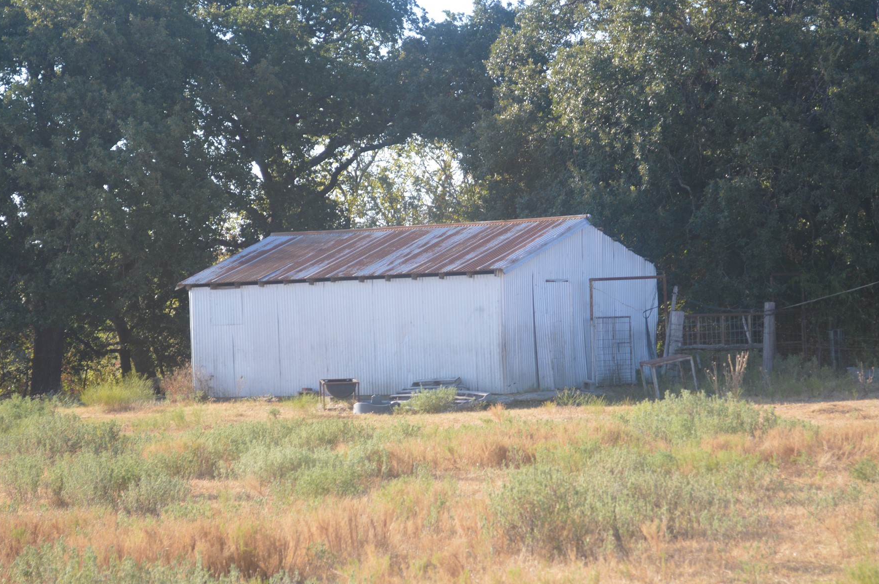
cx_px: 480
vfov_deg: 14.3
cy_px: 335
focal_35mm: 96
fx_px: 2332
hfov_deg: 21.3
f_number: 5.6
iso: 110
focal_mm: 55
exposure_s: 1/125
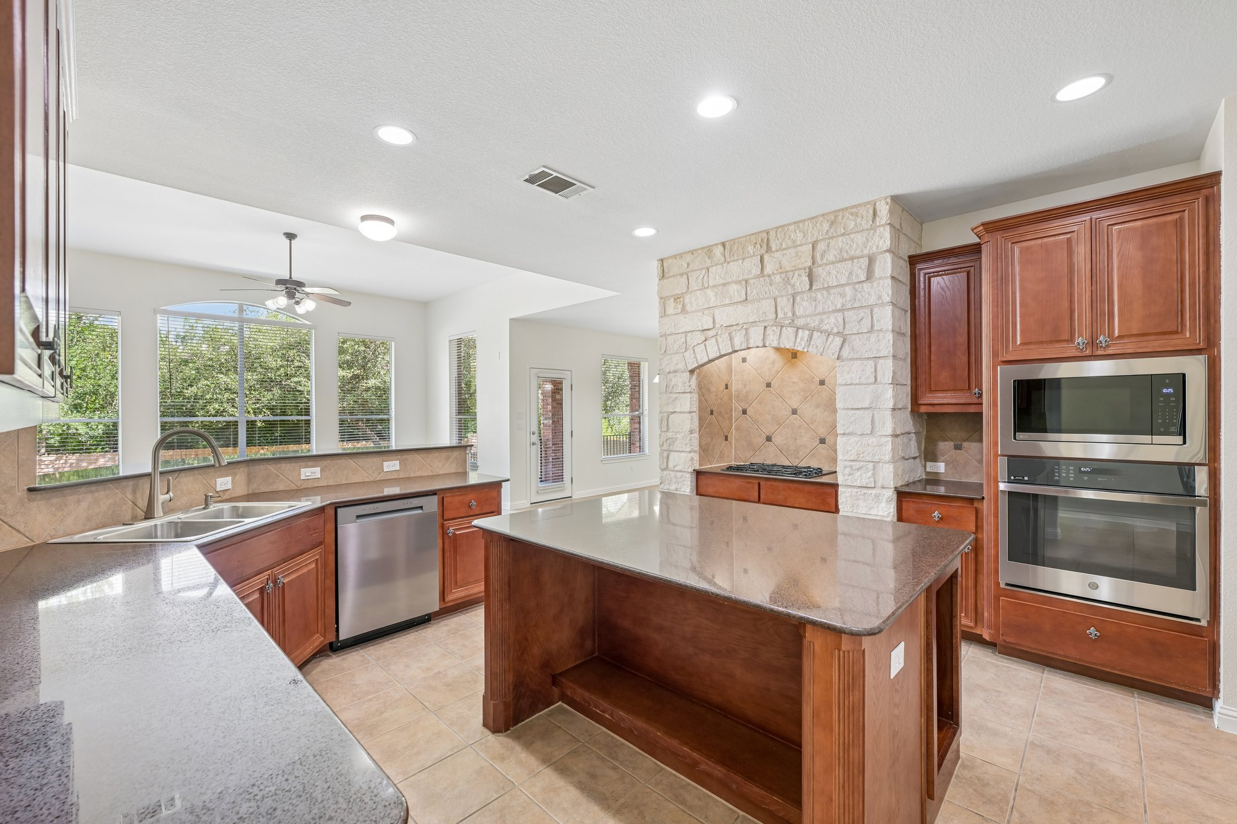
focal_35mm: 15
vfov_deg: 77.3
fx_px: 515
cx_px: 618
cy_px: 412
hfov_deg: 100.4
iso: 400
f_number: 6.7
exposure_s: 1/10
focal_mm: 15
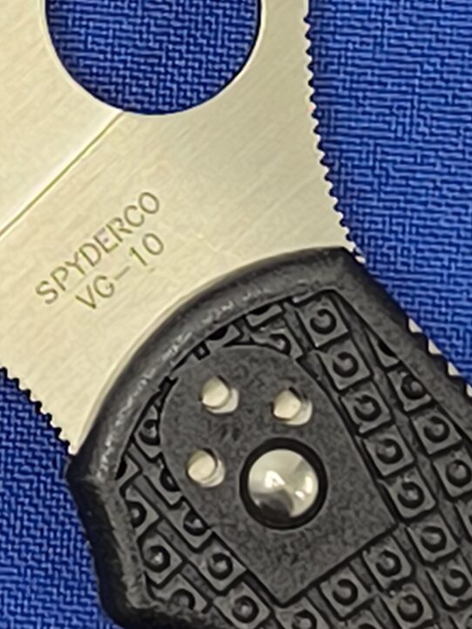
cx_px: -281
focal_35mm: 249
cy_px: -322
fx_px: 4527
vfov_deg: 7.8
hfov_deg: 5.9
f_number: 1.65
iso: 400
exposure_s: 1/100
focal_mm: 6.14
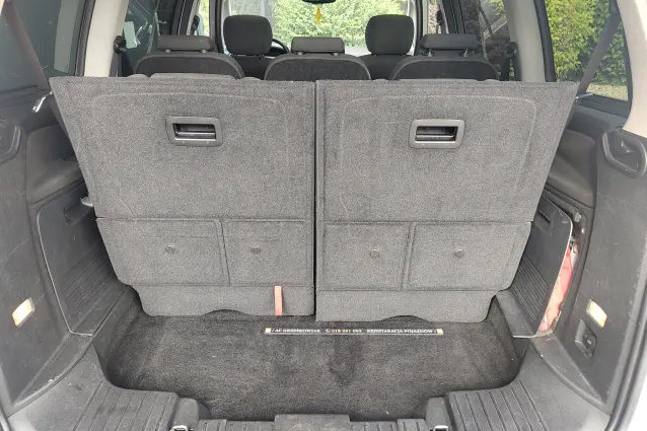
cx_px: 324
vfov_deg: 53.1
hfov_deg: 73.8
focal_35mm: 24
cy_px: 226
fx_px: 431
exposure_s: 1/100
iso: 213
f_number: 1.8
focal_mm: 5.56
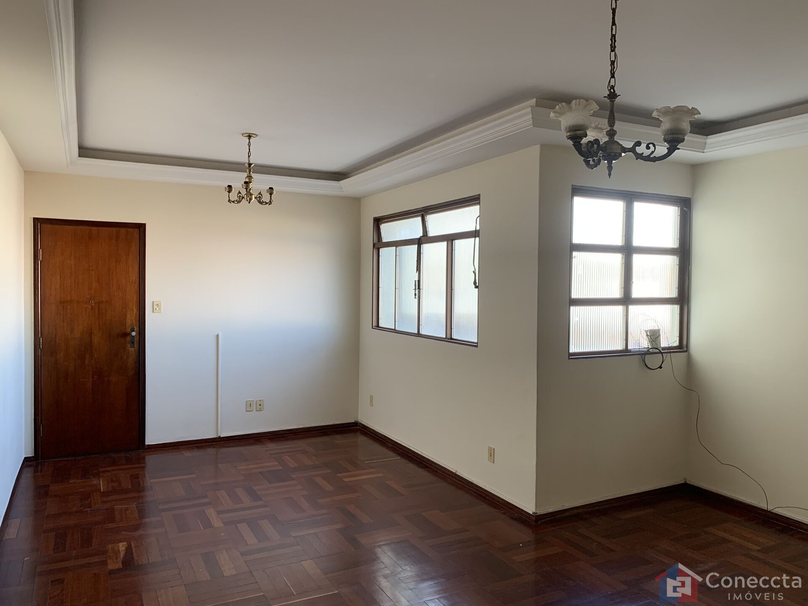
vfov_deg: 53.1
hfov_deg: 67.3
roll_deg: +0.1
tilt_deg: -1.2
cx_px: 404
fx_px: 607
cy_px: 303
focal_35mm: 26
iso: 100
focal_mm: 4.25
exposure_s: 1/96
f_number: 1.8
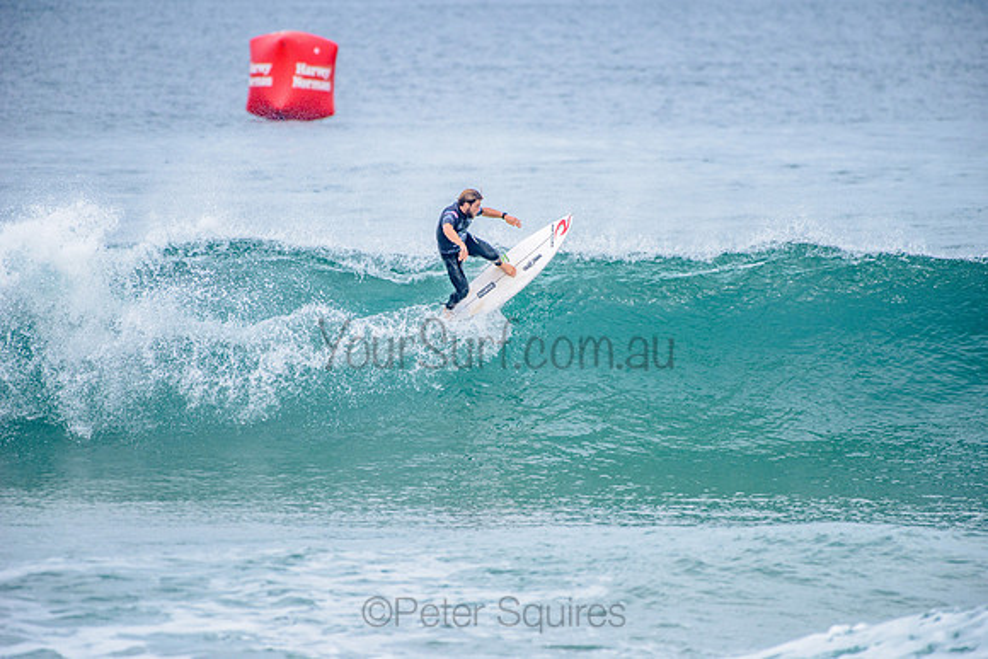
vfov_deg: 2.8
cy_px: 330
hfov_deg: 4.1
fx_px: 13725
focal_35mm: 500
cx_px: 494
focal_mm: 500
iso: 450
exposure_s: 1/2000
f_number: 5.6
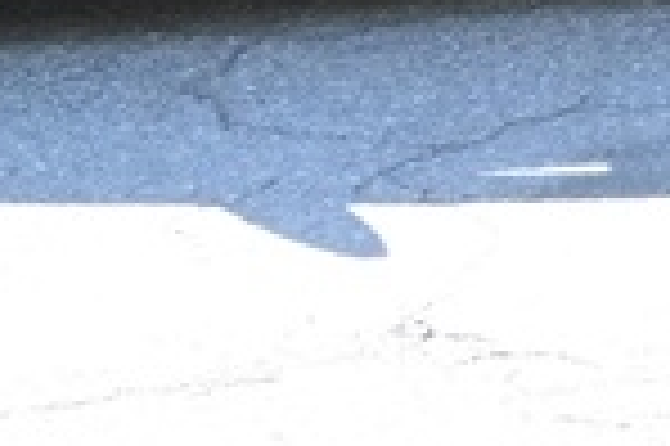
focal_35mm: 208
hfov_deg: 8.4
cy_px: -874
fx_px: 3867
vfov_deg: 6.1
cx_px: 1992
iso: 320
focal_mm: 21
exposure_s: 1/250
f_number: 4.8
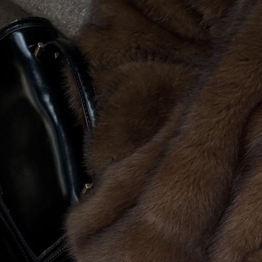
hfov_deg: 20.8
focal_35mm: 82
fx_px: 702
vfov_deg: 20.3
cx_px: 227
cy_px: 279
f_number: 1.9
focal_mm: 2.69
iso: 50
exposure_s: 1/121
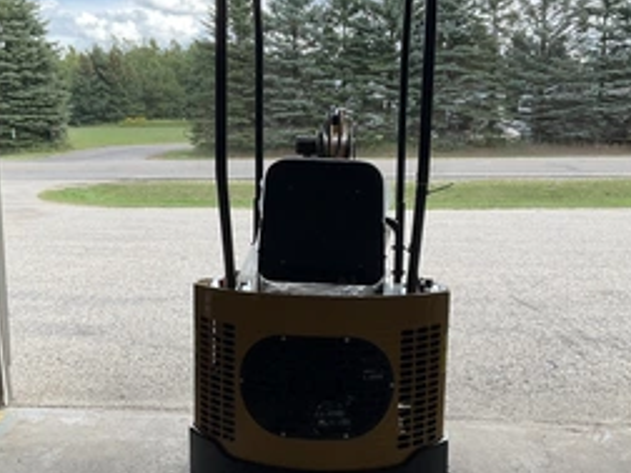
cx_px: 285
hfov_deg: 41.2
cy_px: 255
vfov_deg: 31.5
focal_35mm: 46
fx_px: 839
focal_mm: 3
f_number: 1.8
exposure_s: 1/362
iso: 25
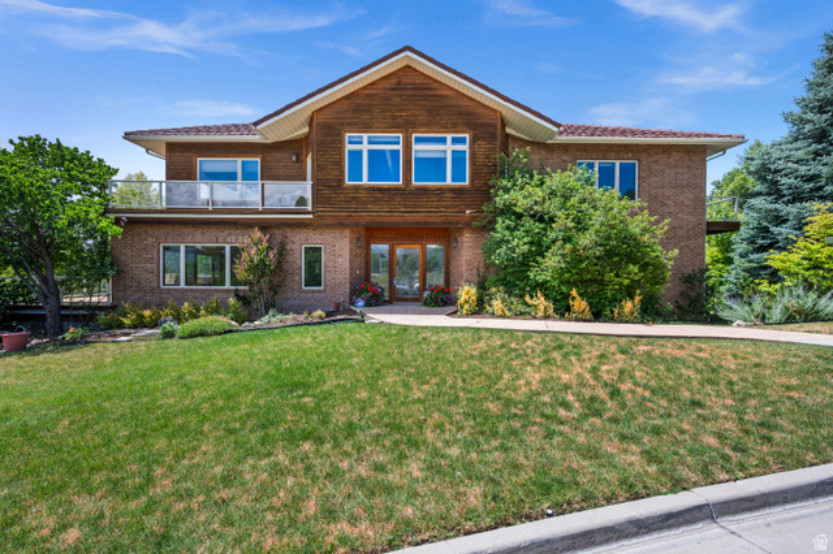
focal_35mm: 16
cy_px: 277
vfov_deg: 73.7
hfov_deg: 96.8
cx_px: 416
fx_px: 370
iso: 500
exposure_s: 1/800
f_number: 7.1
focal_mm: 16
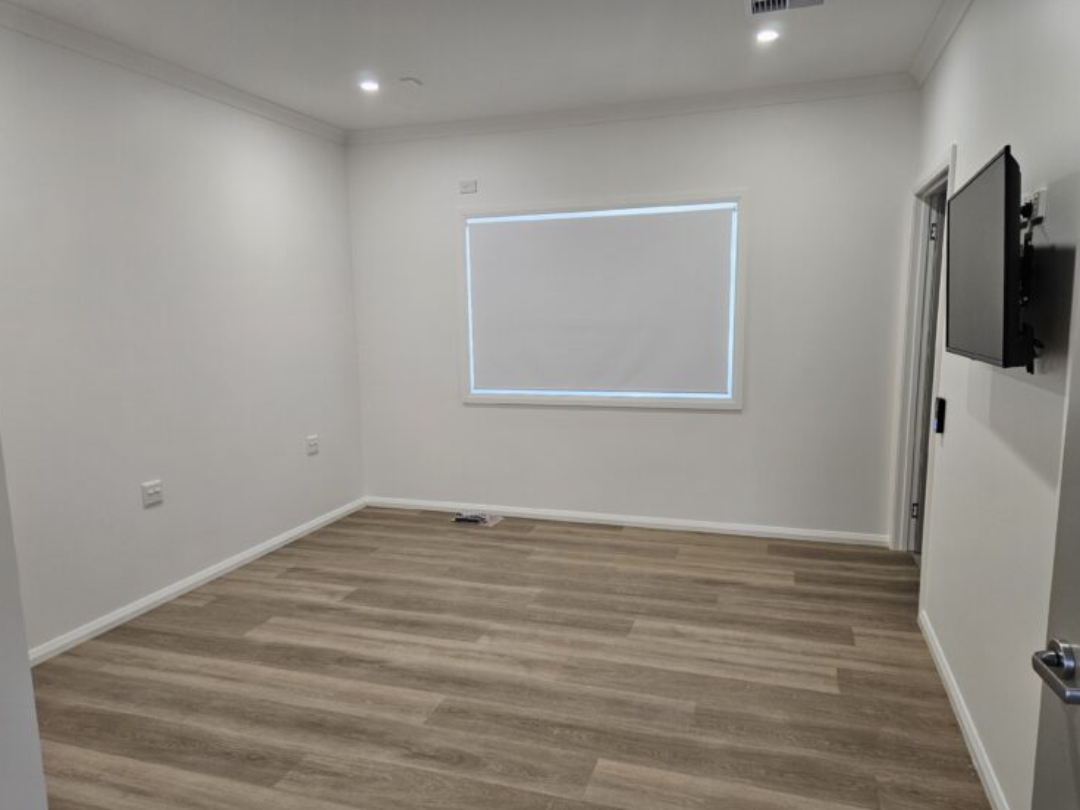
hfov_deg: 71.6
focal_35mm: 24
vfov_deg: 56.8
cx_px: 544
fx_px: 749
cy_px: 421
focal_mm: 5.4
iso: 160
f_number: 1.8
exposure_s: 1/100
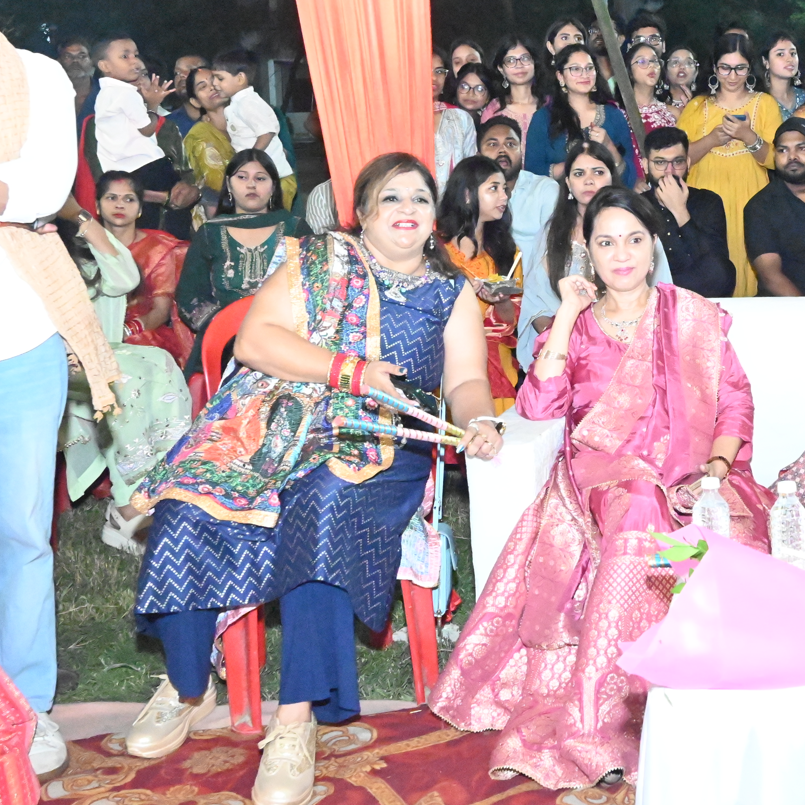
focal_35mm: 55
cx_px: 682
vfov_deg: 31.1
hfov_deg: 30.2
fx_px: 1442
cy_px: 340
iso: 25600
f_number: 7.1
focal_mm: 23
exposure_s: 1/125
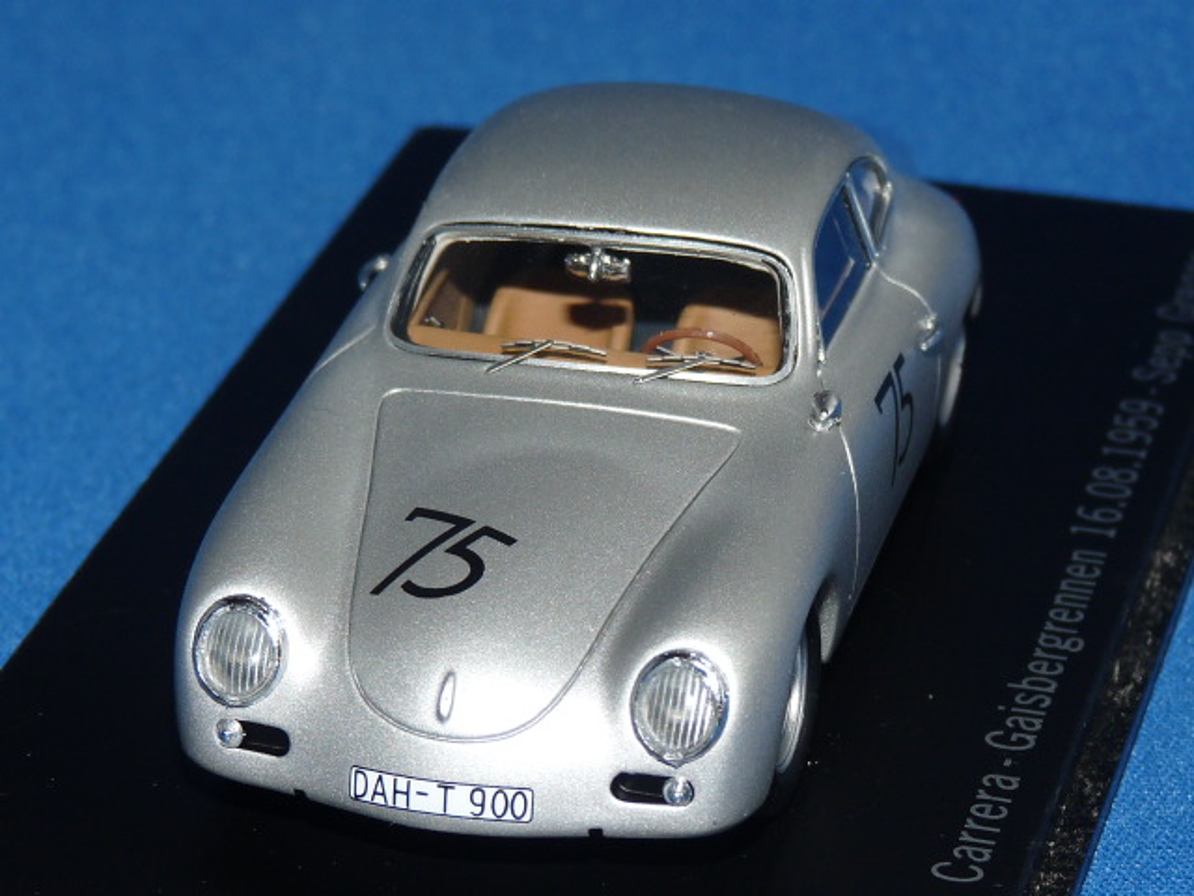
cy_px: 448
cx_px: 597
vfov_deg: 10.0
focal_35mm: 149
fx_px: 5139
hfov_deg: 13.3
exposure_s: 1/40
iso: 100
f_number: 3.4
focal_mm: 14.9
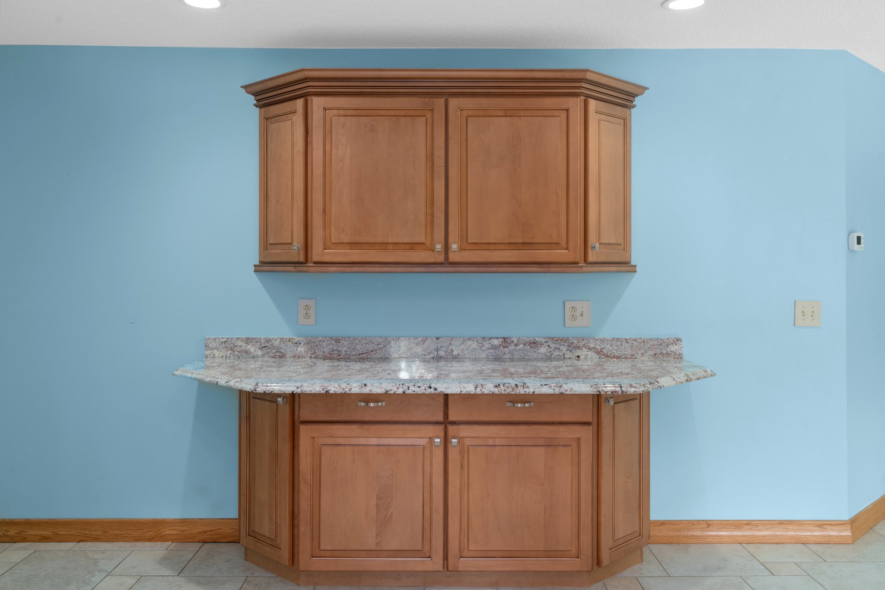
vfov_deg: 42.3
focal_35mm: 31
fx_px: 762
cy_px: 295
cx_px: 442
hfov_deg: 60.3
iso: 320
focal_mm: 31
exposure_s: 1/2.5
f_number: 8
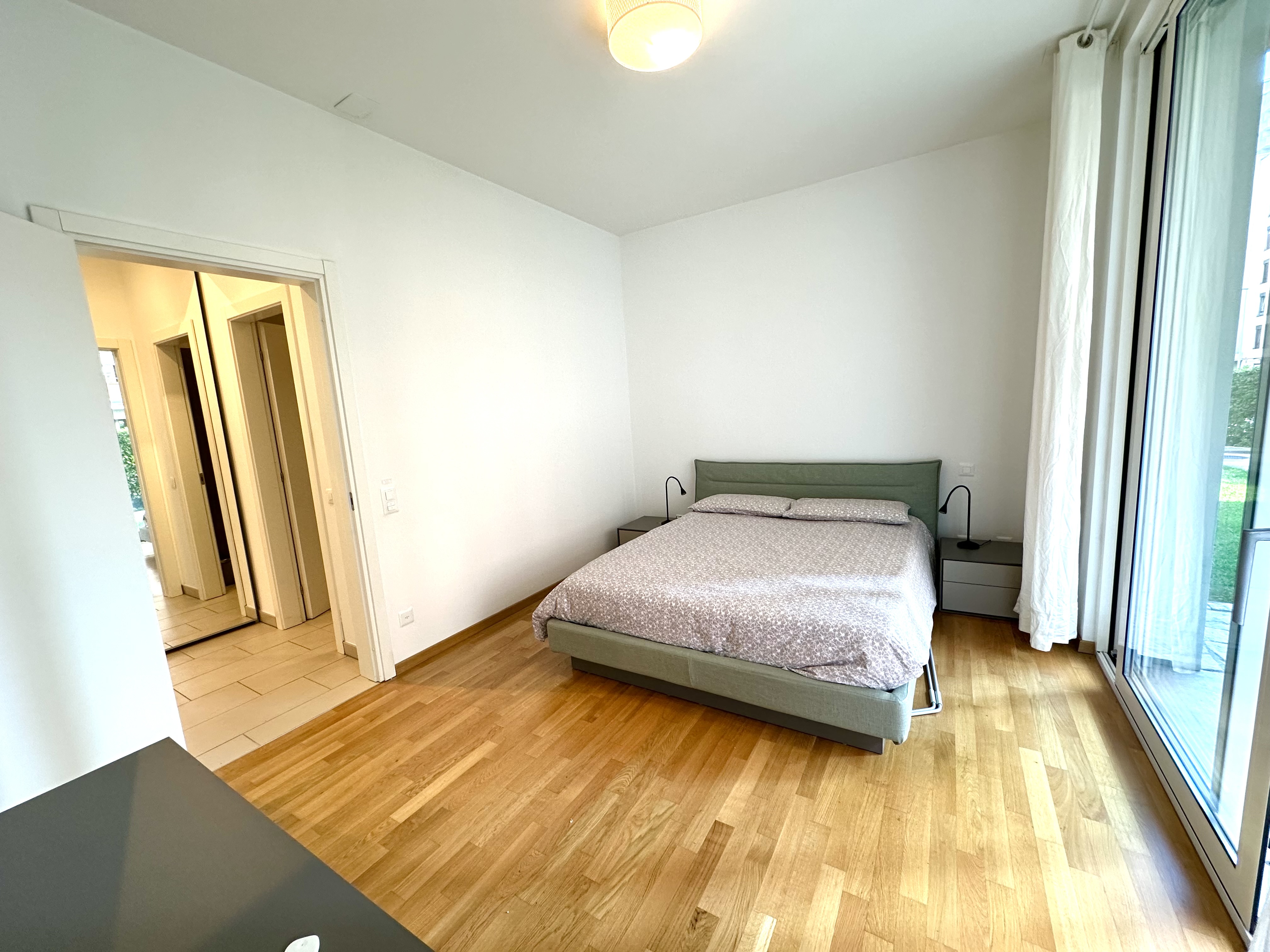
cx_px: 635
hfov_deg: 102.1
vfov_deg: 85.7
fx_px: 514
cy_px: 476
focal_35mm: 14
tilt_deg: -8.6
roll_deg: +3.9
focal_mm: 2.22
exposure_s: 1/100
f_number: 2.2
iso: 160
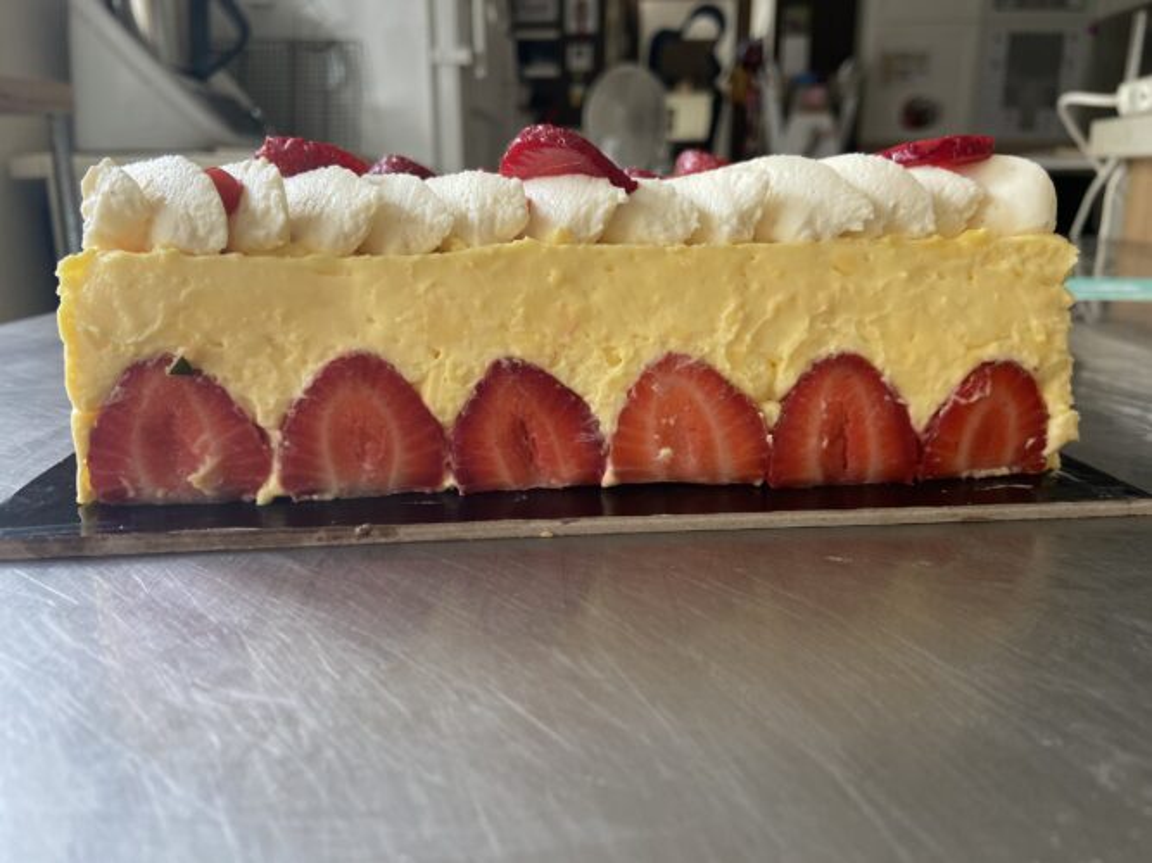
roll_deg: -0.5
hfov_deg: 67.3
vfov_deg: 53.0
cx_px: 576
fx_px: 865
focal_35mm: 26
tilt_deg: -15.4
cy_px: 432
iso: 125
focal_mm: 4.25
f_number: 1.8
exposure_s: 1/100
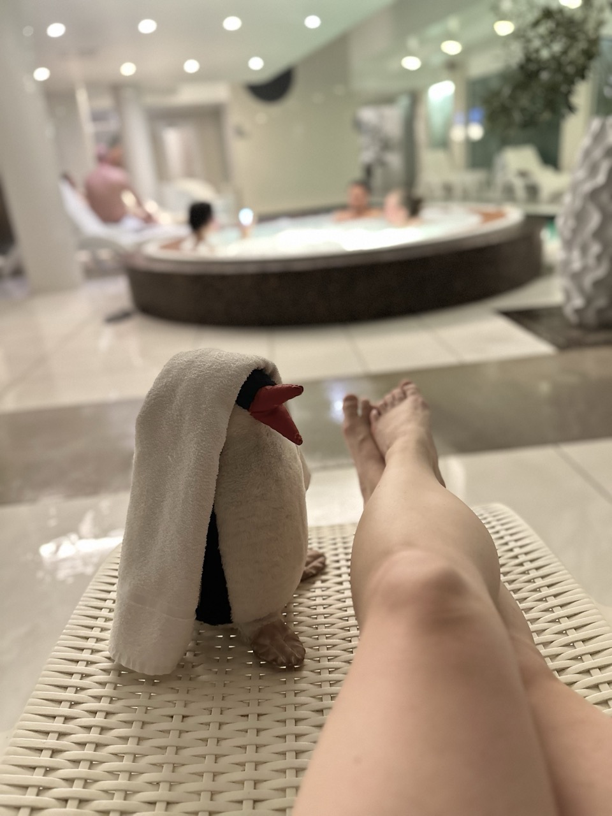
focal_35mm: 24
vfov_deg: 71.6
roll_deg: +5.5
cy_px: 408
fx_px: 566
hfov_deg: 56.8
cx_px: 306
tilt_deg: -23.0
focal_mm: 6.86
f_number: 1.78
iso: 1000
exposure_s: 1/25
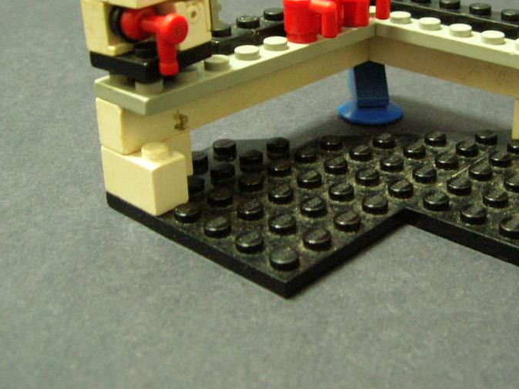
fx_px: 779
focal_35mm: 52
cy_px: 109
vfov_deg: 27.7
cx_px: 370
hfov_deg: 36.2
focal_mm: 5.7
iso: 200
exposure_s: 1/1.1
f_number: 2.9
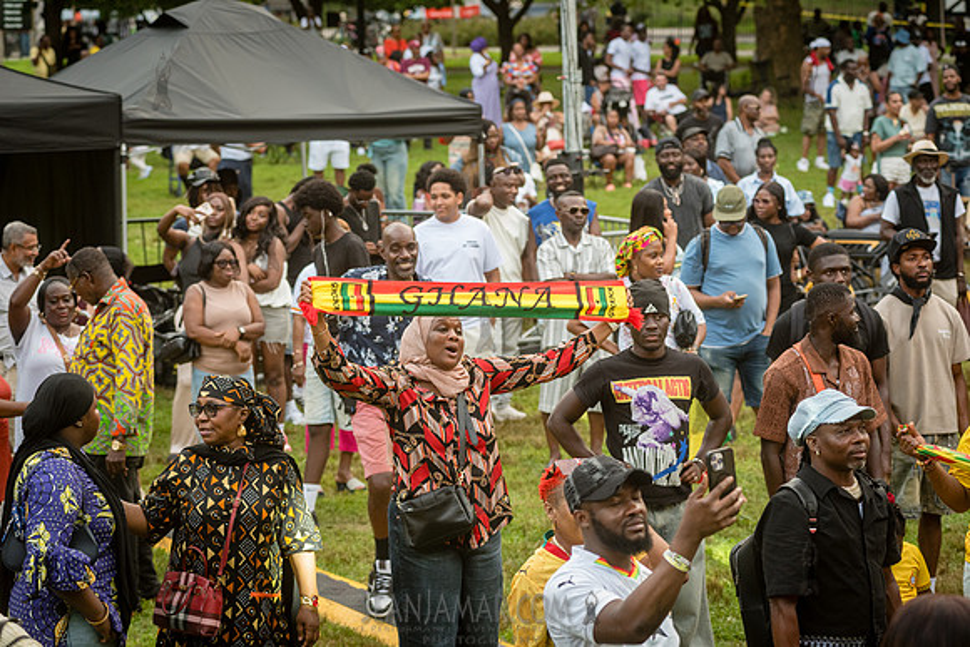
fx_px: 2830
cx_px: 485
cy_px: 324
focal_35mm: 105
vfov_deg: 13.0
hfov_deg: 19.5
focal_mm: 105
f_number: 4.5
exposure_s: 1/320
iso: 1600
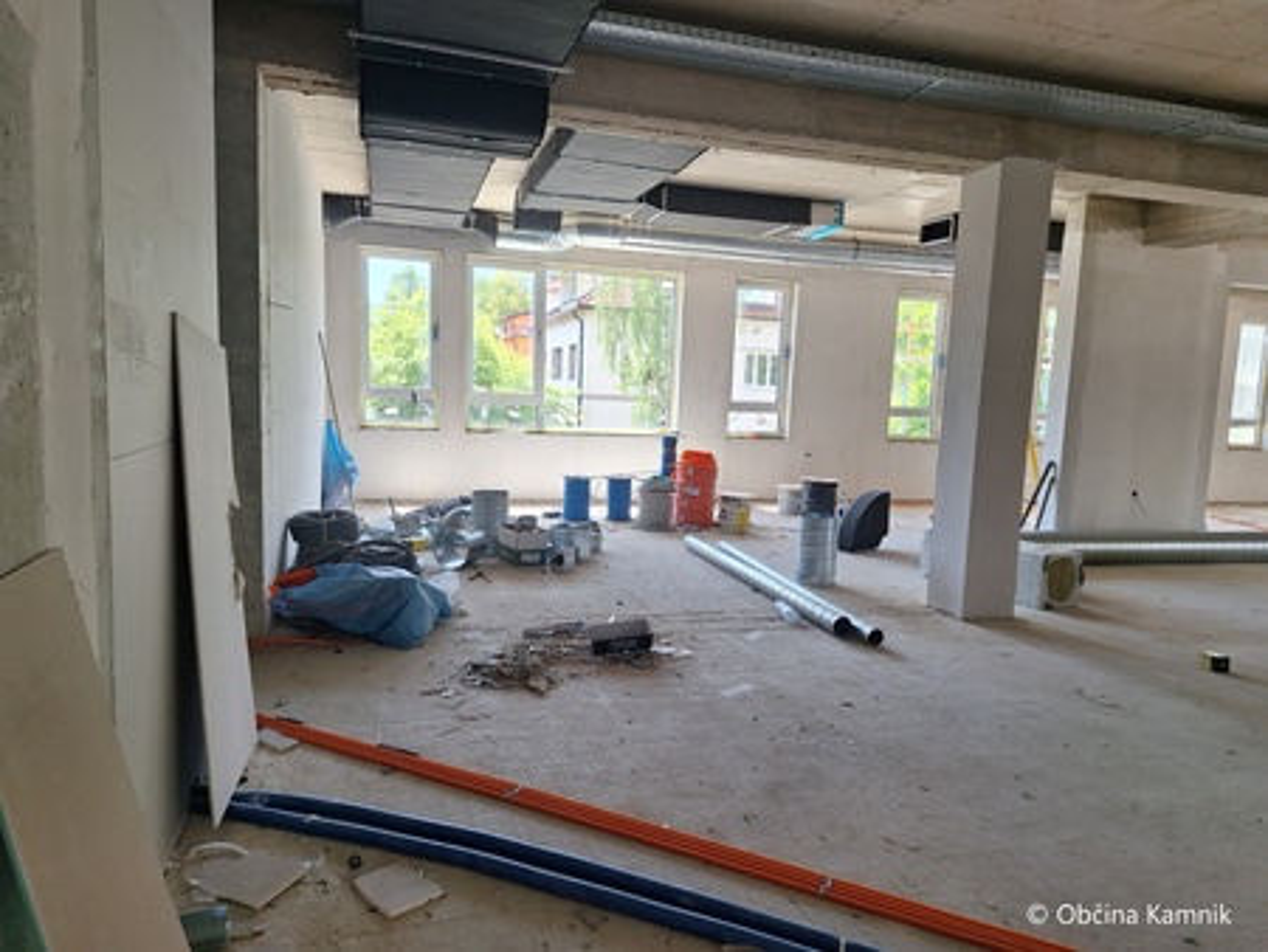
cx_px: 634
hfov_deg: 73.9
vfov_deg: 58.9
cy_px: 476
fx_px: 843
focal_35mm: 23
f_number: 1.8
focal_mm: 5.54
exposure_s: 1/157
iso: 40
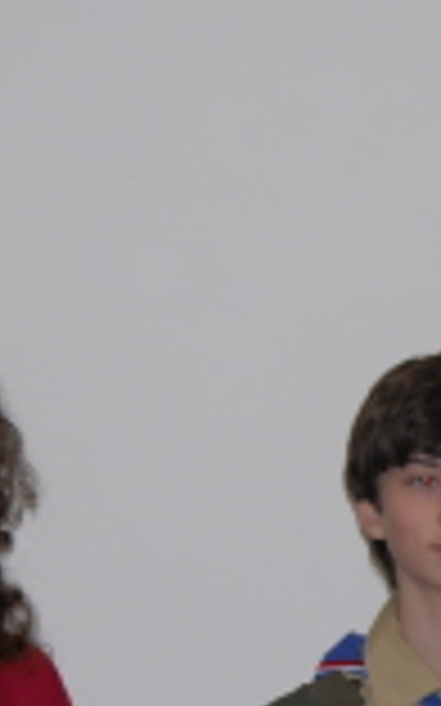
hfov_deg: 5.8
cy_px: 663
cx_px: 353
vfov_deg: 9.3
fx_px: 4331
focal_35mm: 225
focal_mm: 40
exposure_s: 1/125
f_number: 4.7
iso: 200
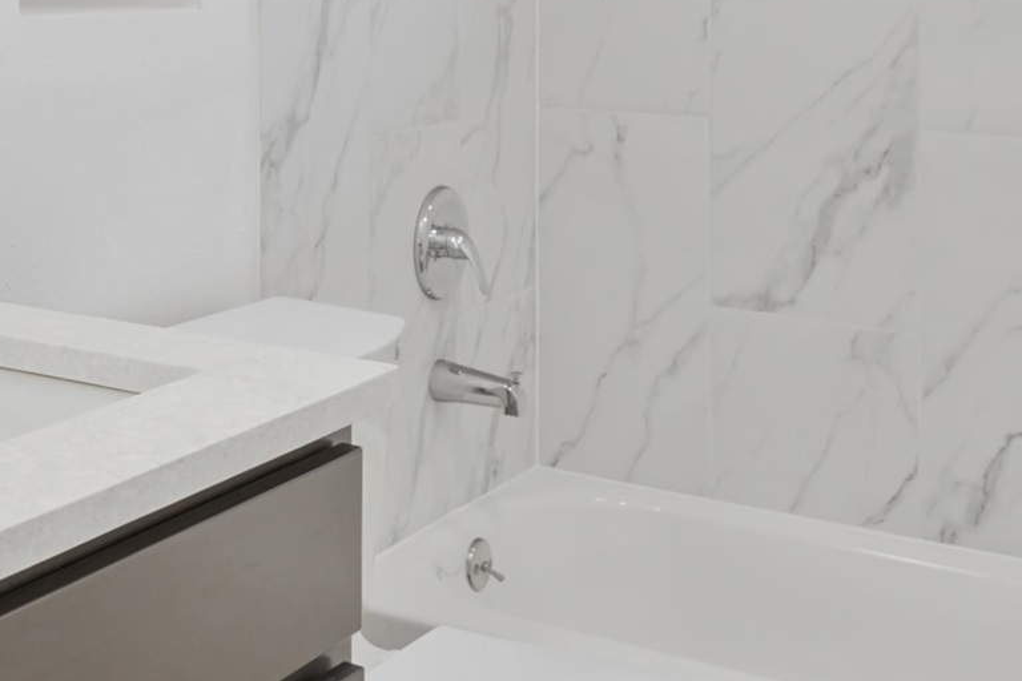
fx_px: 1817
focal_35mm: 64
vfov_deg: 20.2
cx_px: -21
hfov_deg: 29.2
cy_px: -93
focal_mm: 16
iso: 100
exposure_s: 1
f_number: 8
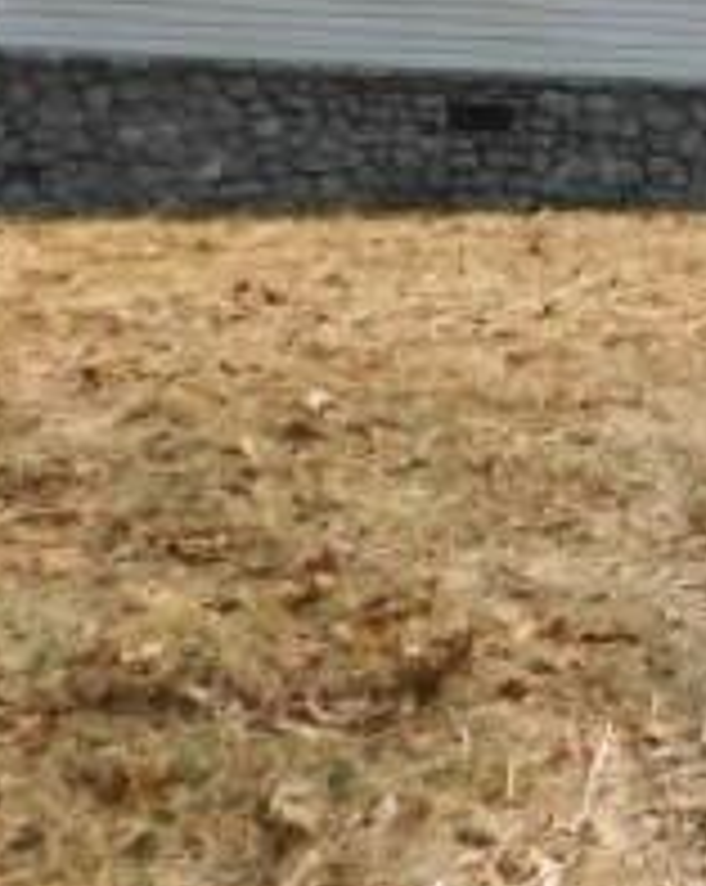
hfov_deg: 16.7
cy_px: 310
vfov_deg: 26.0
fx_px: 1911
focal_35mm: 73
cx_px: 1336
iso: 125
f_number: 3
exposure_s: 1/800
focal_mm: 4
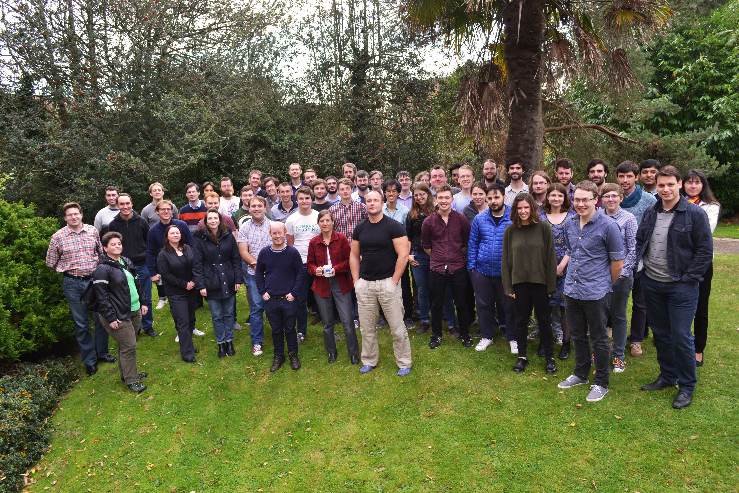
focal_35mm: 30
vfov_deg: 43.6
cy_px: 246
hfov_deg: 61.9
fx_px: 616
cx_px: 370
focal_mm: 20
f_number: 5.6
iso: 200
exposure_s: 1/125
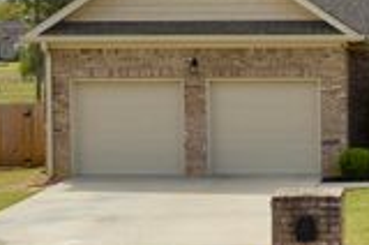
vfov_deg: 13.2
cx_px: 457
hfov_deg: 18.7
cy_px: 109
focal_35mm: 103
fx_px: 1054
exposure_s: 1/200
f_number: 10
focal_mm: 22
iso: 100
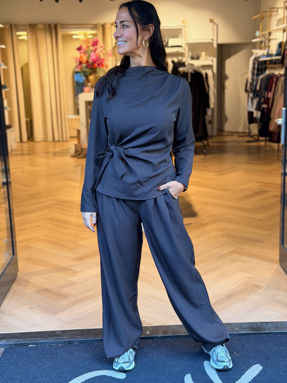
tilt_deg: -13.0
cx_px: 144
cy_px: 192
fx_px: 531
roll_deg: +1.9
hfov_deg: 30.3
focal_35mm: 48
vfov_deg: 39.7
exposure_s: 1/100
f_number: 1.78
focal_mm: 6.76
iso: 100
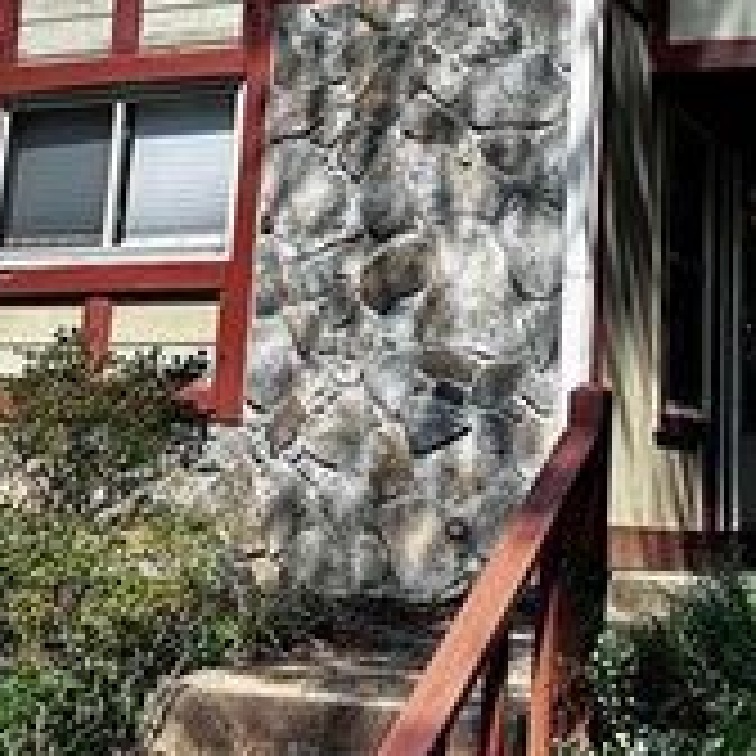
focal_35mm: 63
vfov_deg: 26.8
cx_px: 477
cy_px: 160
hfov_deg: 27.2
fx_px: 1557
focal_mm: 6.86
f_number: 1.78
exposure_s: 1/3472
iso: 80
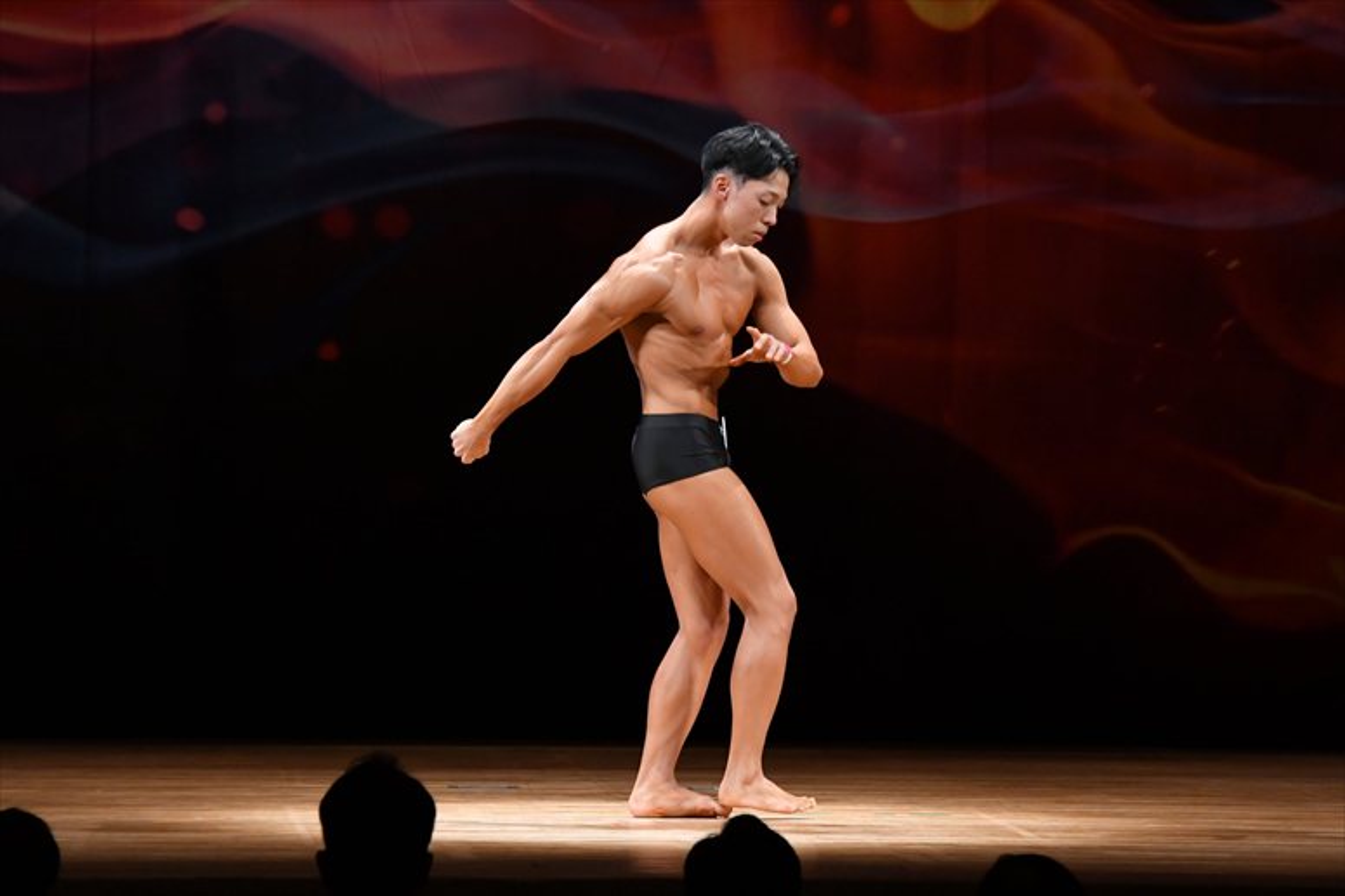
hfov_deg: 9.2
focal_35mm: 225
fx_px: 8402
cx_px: 672
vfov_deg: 6.1
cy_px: 448
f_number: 5.6
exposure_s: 1/400
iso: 3200
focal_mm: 150
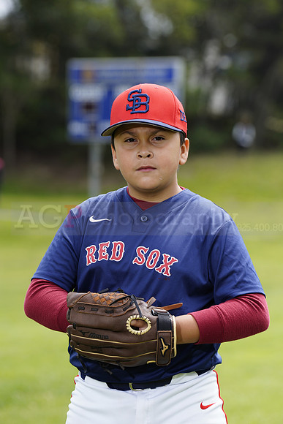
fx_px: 2357
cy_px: 212
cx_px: 142
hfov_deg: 6.9
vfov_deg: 10.3
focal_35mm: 200
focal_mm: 200
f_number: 6.3
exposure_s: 1/250
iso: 100
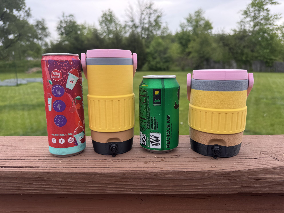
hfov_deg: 71.6
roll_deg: +1.4
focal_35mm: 24
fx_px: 197
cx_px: 142
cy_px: 106
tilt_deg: -11.4
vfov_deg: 56.8
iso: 80
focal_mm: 6.76
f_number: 1.78
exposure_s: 1/514
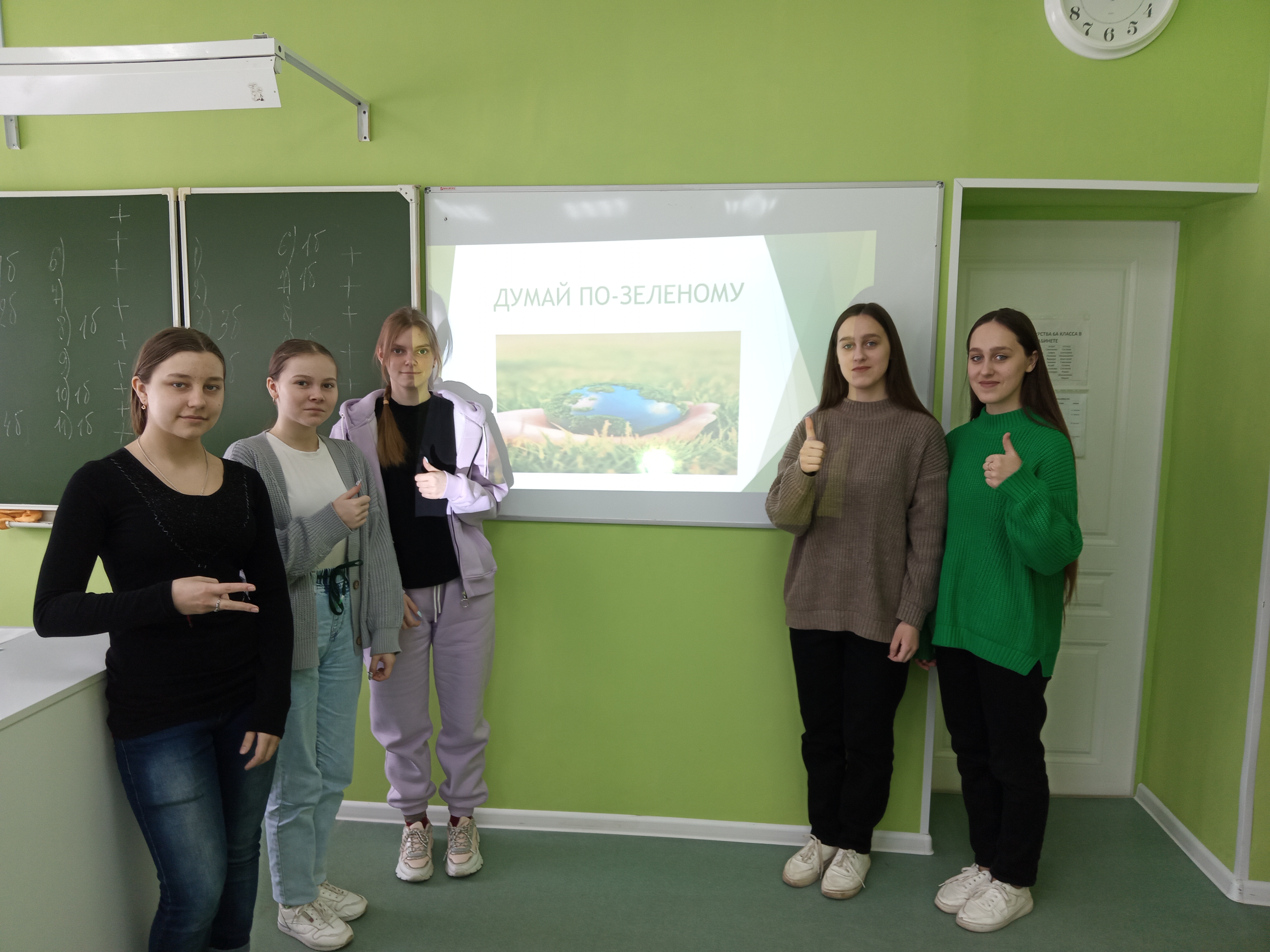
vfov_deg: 54.9
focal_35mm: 25
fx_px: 917
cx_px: 635
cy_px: 476
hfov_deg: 69.4
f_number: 1.8
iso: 150
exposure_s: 1/33.3
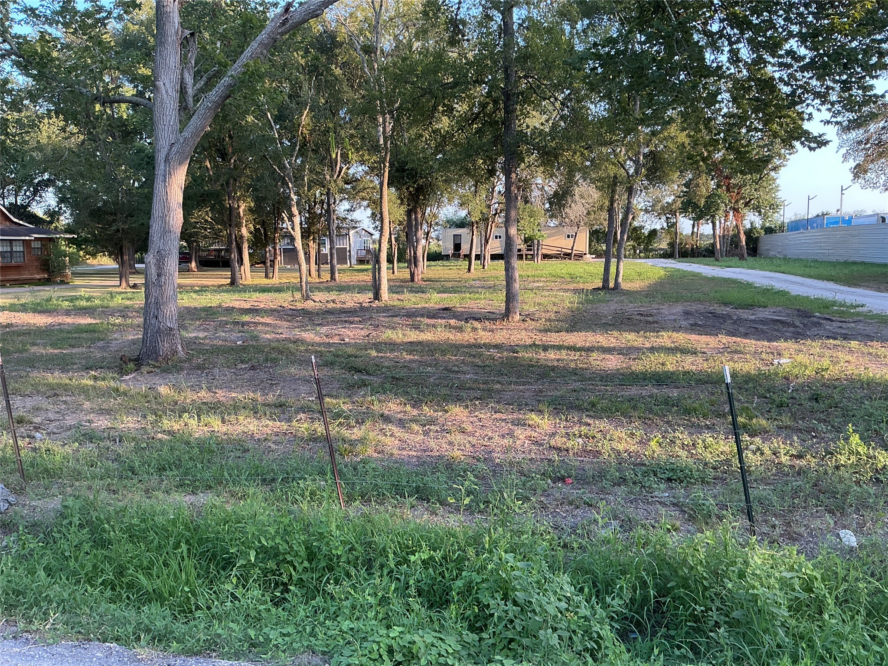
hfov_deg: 61.7
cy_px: 333
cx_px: 444
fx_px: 744
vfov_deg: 48.2
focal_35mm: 29
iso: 25
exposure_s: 1/120
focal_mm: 3
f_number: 1.8
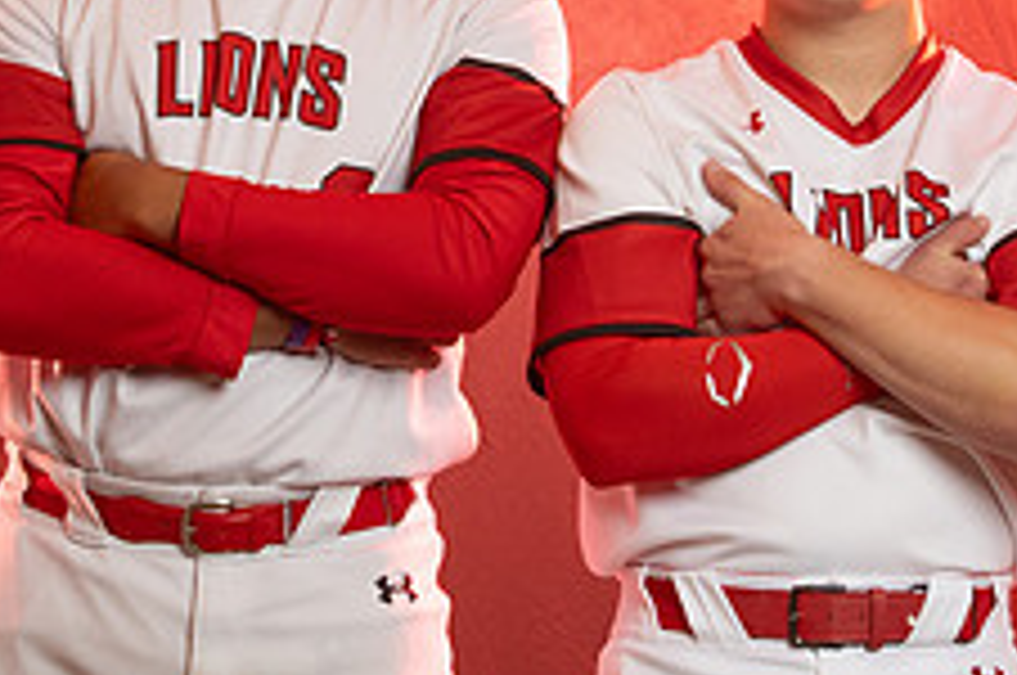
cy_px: 100
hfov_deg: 11.6
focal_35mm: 177
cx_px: 757
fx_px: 4993
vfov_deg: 7.7
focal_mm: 38
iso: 320
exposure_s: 1/200
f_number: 6.3
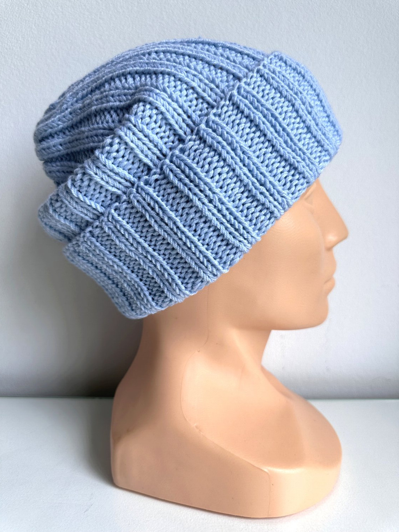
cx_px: 200
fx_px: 369
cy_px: 266
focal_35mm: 24
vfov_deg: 71.6
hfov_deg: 56.8
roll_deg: -0.6
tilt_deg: -9.3
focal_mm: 6.86
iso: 80
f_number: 1.78
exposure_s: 1/317
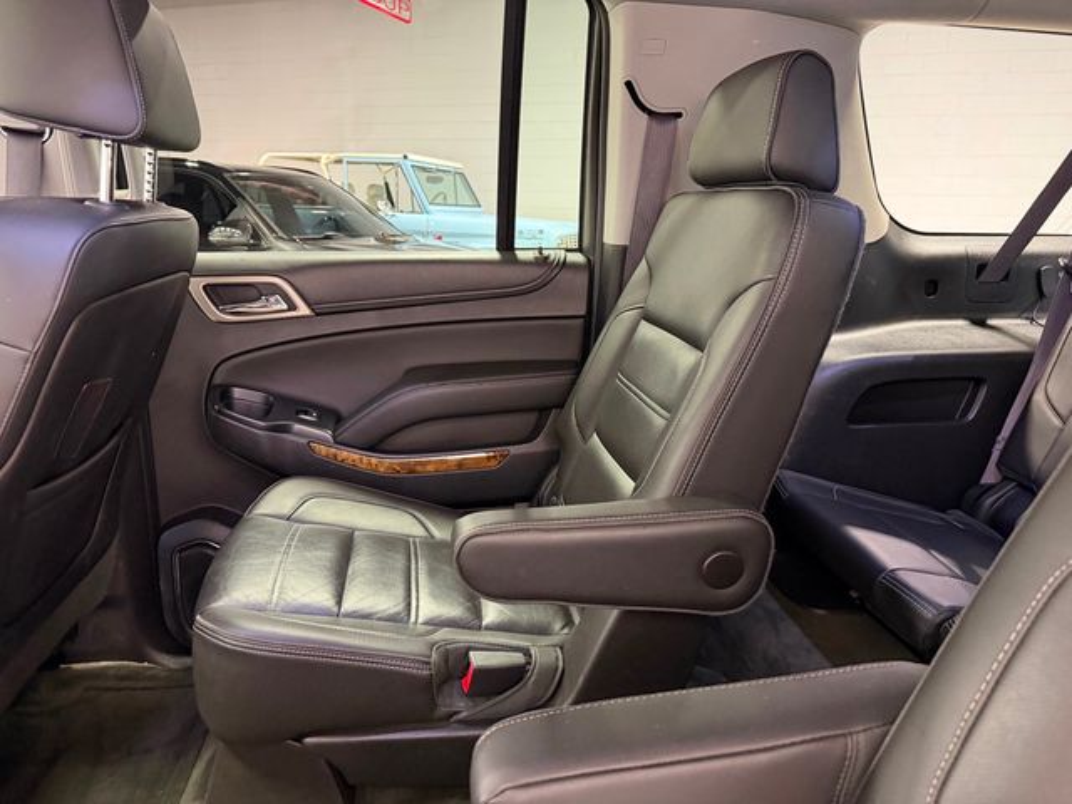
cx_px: 536
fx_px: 743
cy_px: 402
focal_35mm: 24
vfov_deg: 56.8
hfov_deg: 71.6
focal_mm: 6.76
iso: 1000
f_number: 1.78
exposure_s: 1/40
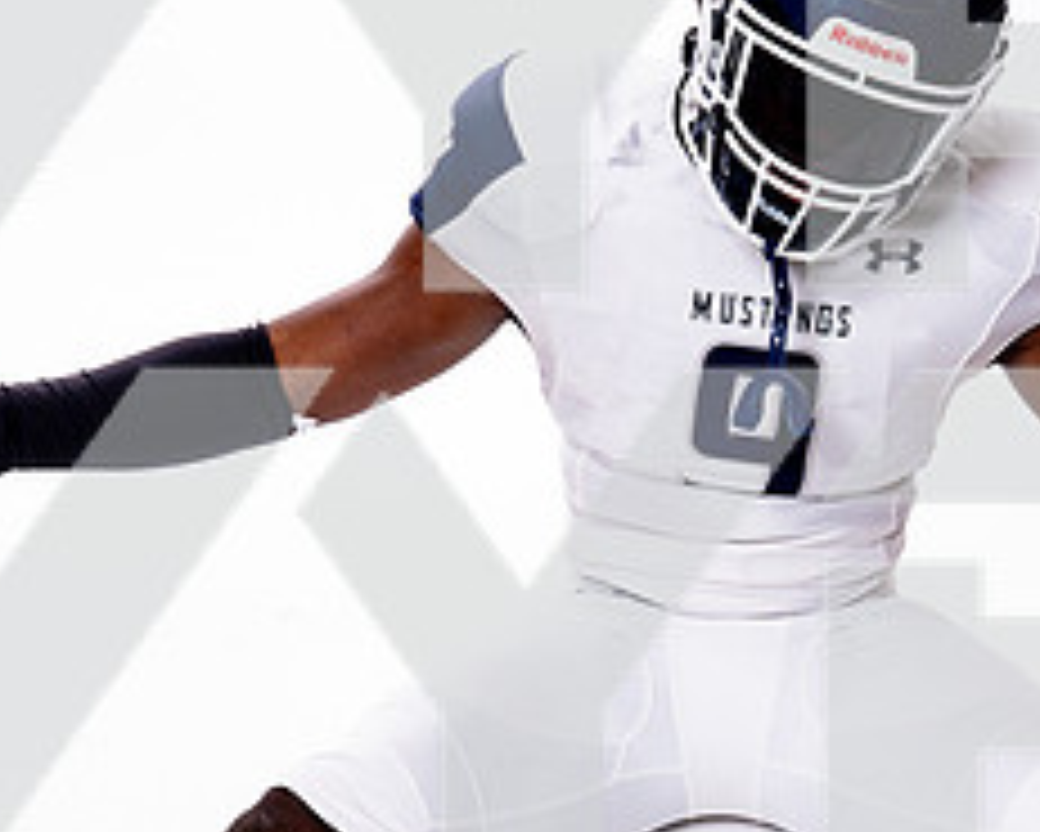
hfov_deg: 19.0
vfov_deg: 15.2
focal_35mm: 101
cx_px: 580
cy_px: 653
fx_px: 3110
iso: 400
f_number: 8
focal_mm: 36
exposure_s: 1/250
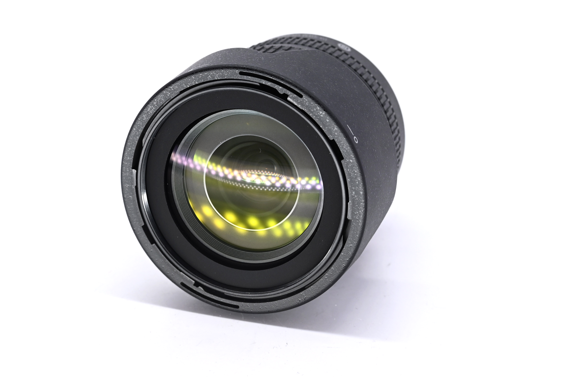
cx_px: 282
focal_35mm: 75
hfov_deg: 27.0
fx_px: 1177
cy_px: 188
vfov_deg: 18.2
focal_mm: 50
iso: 500
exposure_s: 1/160
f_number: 9
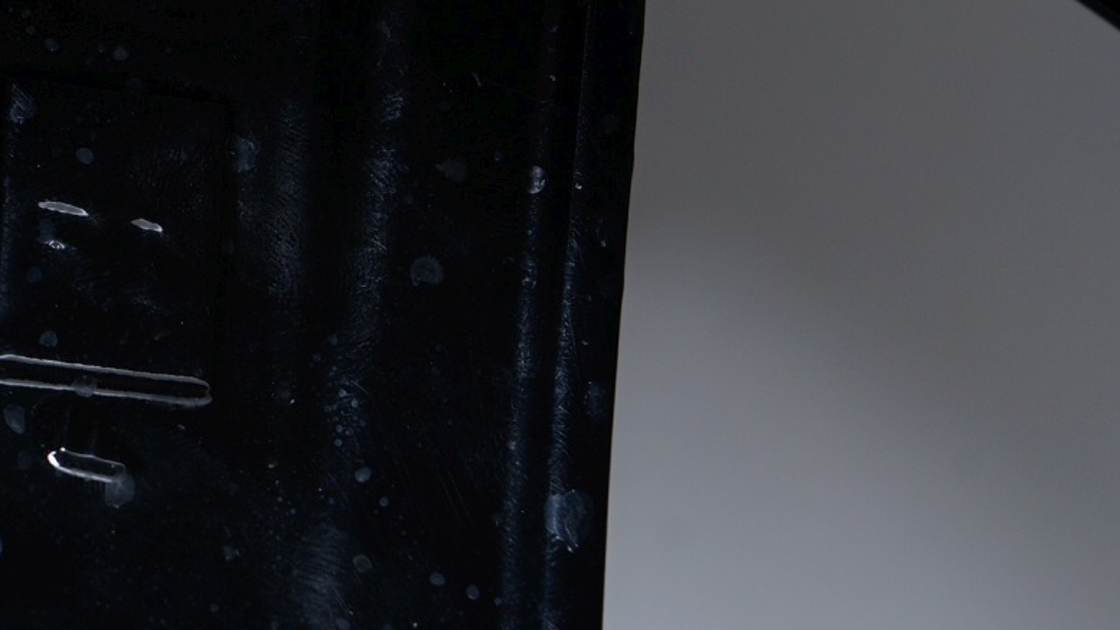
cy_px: 63
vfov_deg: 6.7
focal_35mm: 181
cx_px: -12
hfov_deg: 11.8
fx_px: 5375
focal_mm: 70
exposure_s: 1/125
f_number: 7.1
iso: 250
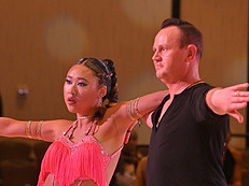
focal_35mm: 362
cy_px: 239
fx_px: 2603
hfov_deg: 5.5
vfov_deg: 4.1
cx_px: 130
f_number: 5
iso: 2000
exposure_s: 1/400
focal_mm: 150
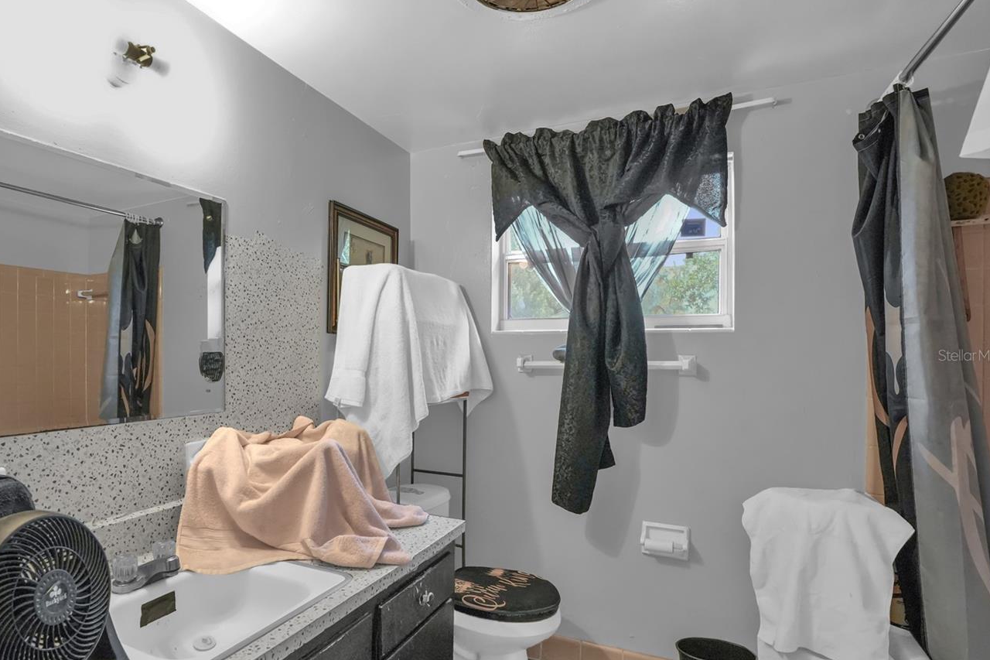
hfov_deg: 82.8
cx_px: 388
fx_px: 550
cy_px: 355
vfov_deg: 61.8
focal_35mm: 20
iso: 8000
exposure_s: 1/125
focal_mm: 16
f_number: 8
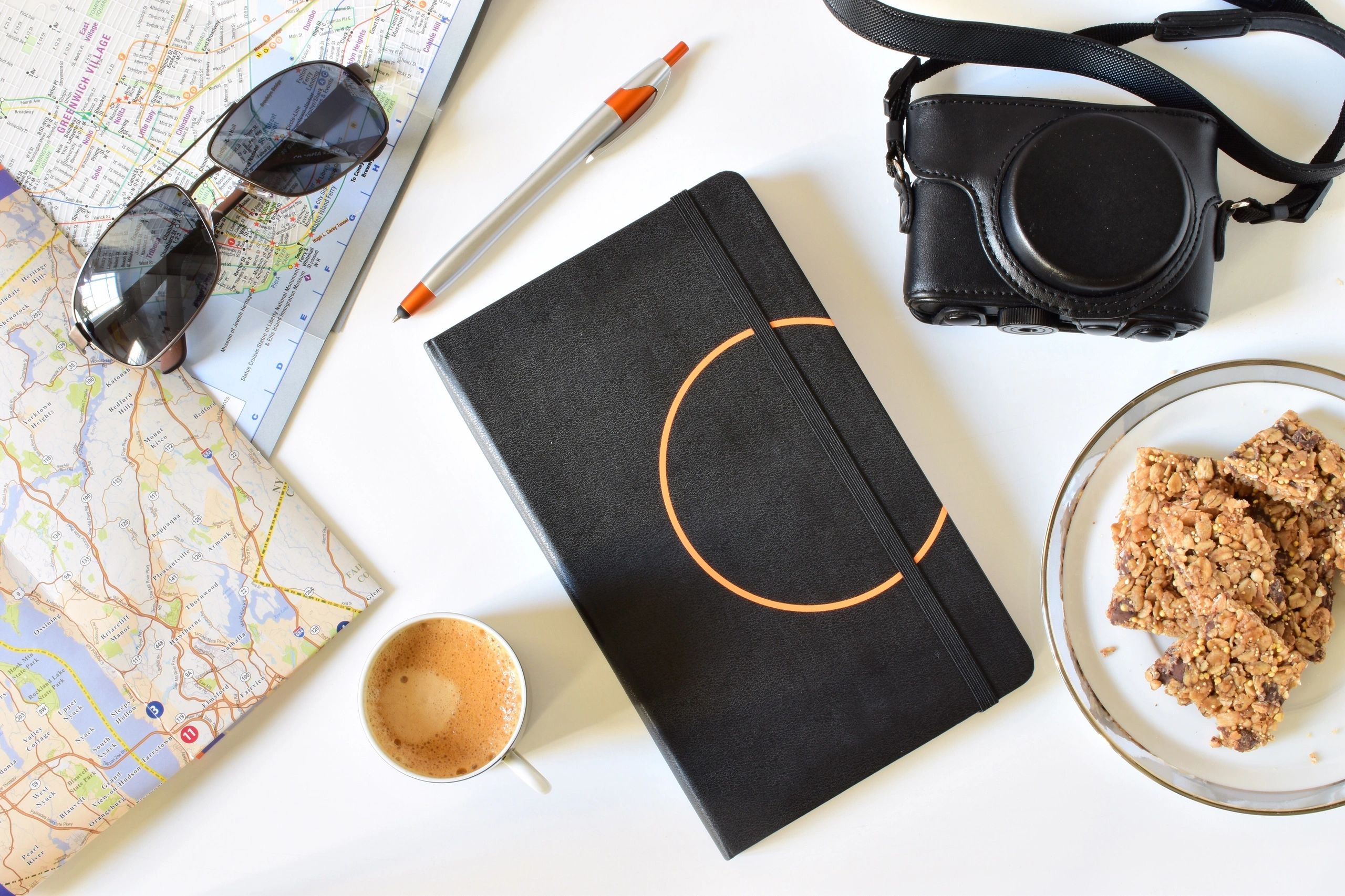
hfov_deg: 33.4
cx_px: 672
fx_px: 2241
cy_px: 448
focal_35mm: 60
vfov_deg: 22.6
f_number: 14
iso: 100
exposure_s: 5
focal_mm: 40
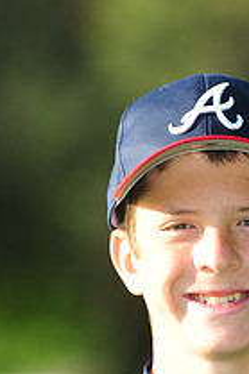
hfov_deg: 2.5
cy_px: 415
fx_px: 5778
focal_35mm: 556
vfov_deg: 3.7
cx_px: 167
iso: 200
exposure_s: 1/640
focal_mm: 200
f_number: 4
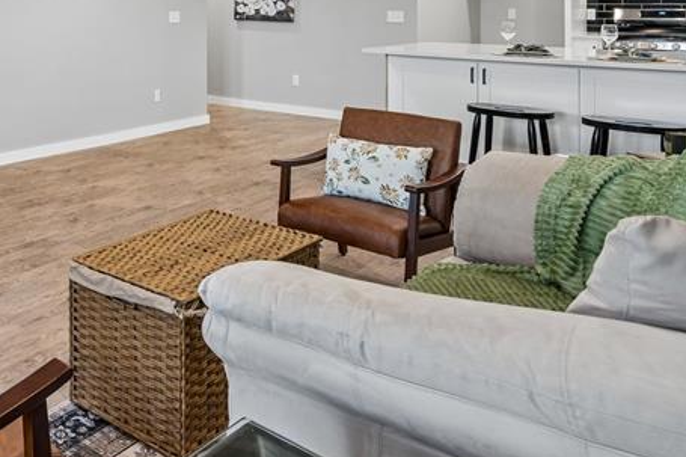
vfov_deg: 33.6
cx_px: 60
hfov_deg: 47.4
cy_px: -2
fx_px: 686
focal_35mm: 36
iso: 200
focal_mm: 16
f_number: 8
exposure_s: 1/4
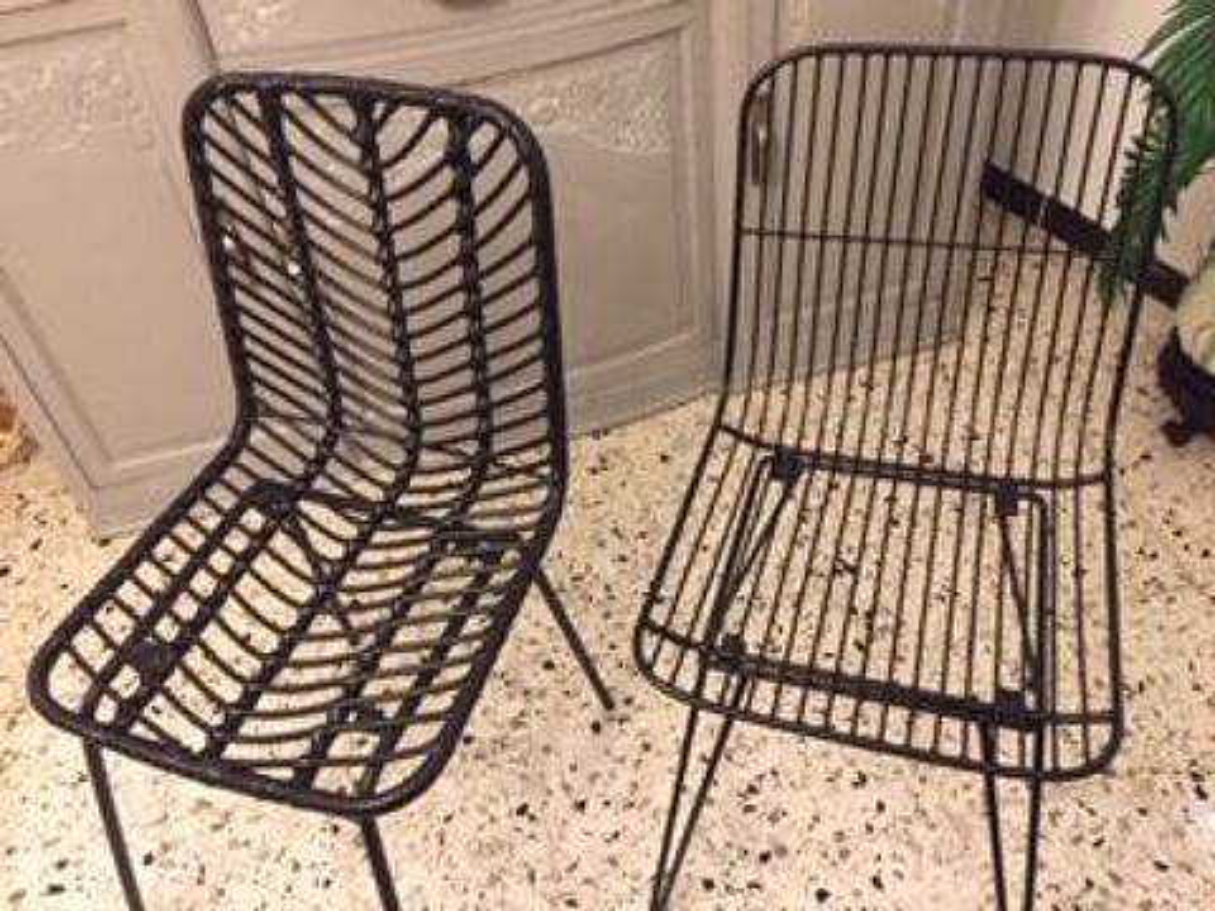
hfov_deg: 61.7
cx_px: 608
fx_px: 1018
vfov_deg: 48.2
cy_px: 456
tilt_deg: -44.4
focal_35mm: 29
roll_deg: +5.6
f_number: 2.2
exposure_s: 1/17
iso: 400
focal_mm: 4.15
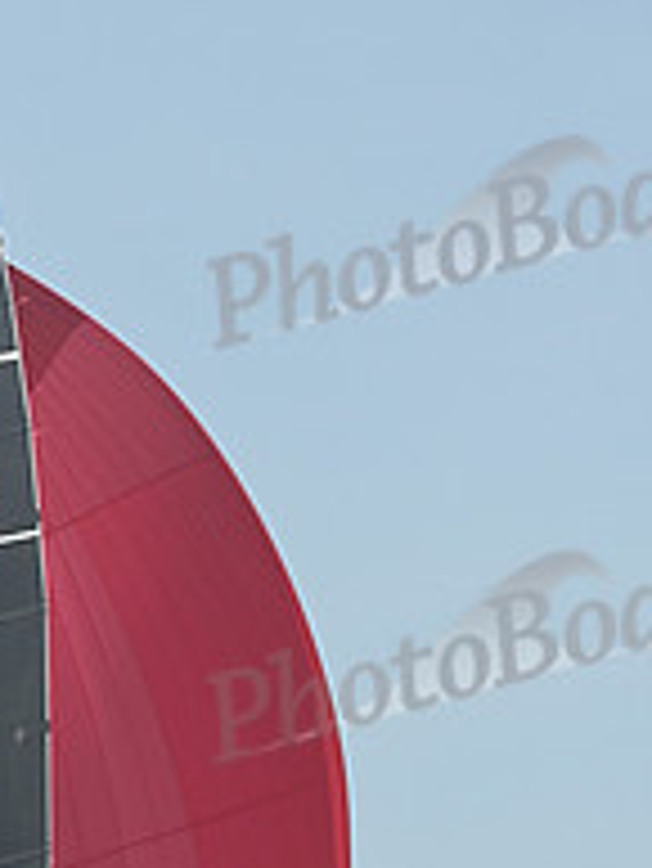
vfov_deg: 8.5
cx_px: -25
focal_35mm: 231
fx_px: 5795
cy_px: 944
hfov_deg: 6.4
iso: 320
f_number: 8
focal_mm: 80
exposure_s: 1/1250
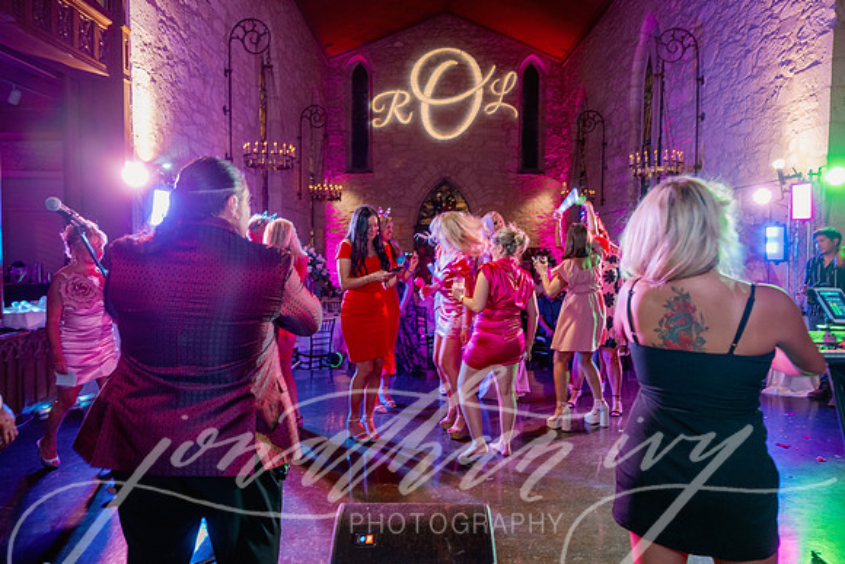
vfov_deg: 53.2
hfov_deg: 73.7
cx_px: 422
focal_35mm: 24
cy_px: 282
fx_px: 563
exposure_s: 1/50
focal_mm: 24
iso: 1000
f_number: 3.5
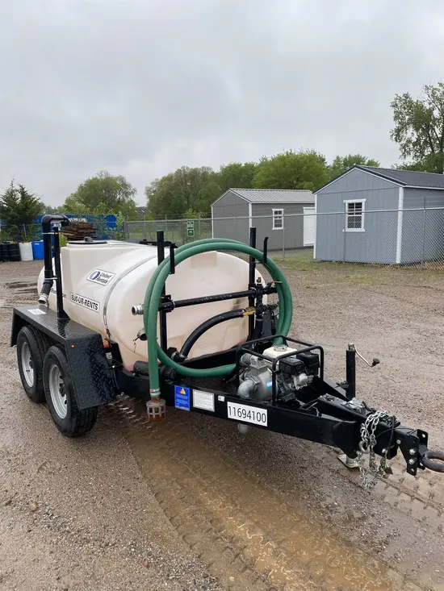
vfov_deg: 67.3
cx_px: 222
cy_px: 296
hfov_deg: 53.1
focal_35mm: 26
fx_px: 445
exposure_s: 1/405
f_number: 1.8
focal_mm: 4.25
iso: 32
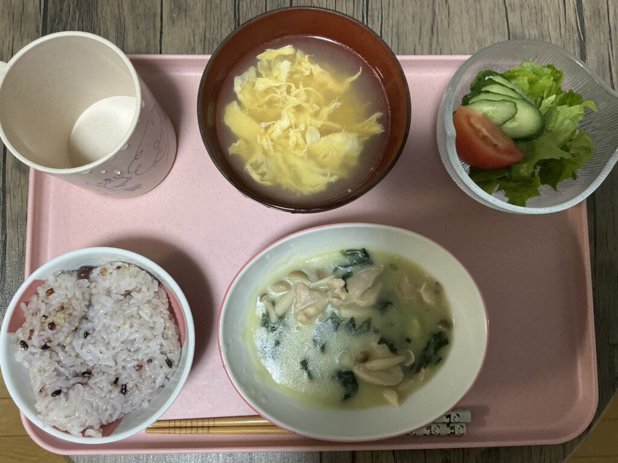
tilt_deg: -83.3
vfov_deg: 49.7
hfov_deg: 63.4
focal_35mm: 28
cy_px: 232
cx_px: 309
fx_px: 500
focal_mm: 3
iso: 125
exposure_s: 1/60
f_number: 1.8
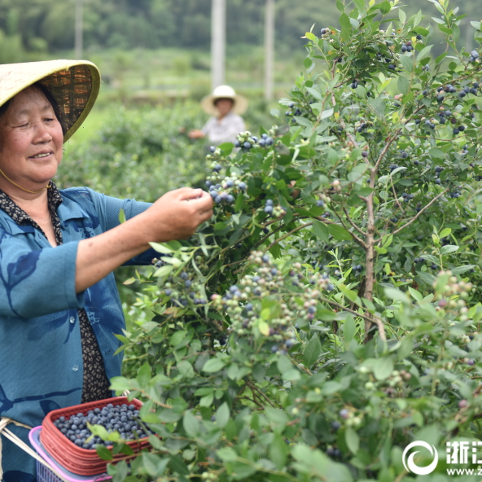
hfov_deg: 24.3
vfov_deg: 24.3
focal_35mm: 71
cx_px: 186
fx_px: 1118
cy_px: 241
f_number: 2.8
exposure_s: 1/500
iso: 200
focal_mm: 55
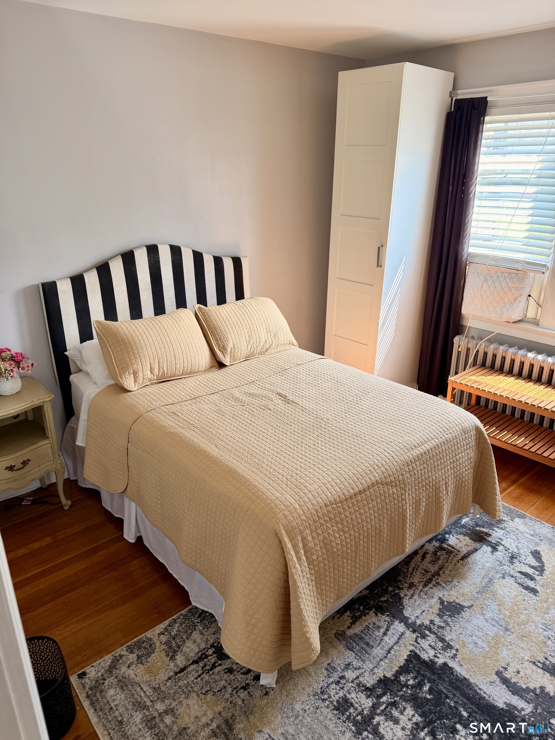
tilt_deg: -20.7
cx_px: 278
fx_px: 513
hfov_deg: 56.8
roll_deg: +0.0
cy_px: 370
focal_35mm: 24
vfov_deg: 71.6
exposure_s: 1/121
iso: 125
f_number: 1.78
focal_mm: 6.76
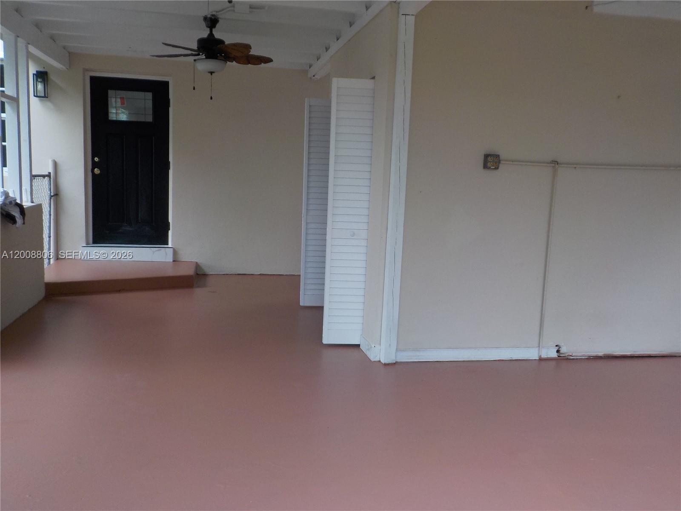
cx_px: 340
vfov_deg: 46.8
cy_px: 256
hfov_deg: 60.0
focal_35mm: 30
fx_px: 590
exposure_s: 1/60
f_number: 3.3
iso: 125
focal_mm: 4.1
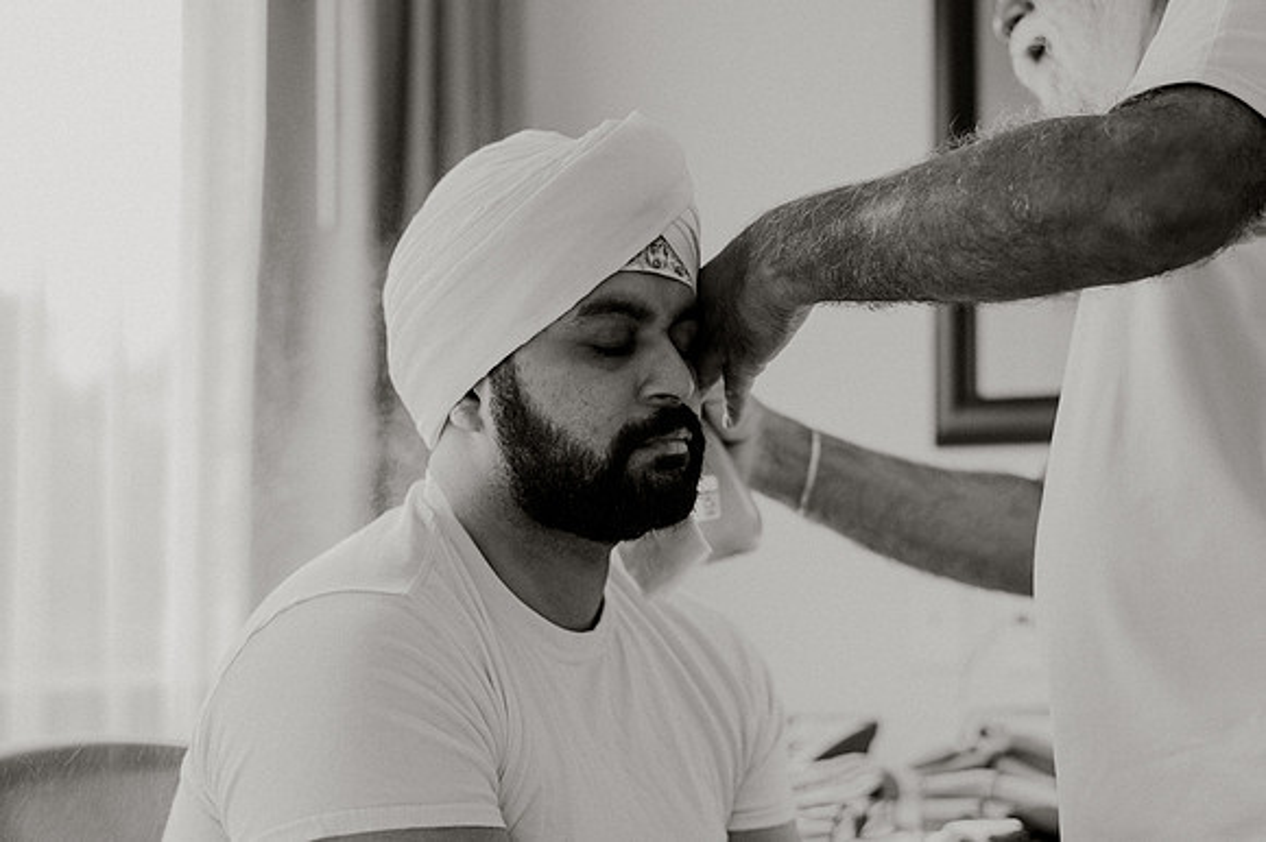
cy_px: 443
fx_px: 2144
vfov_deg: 22.2
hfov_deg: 32.9
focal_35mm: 61
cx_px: 660
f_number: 2.2
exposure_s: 1/100
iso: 2000
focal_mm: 58
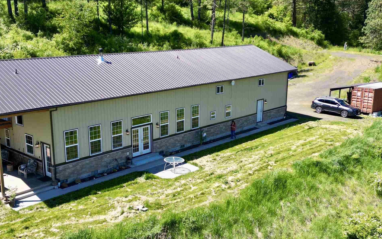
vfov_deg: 31.2
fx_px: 427
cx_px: 171
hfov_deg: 48.1
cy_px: 130
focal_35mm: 41
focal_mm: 6.72
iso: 110
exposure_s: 1/1250
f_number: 1.7
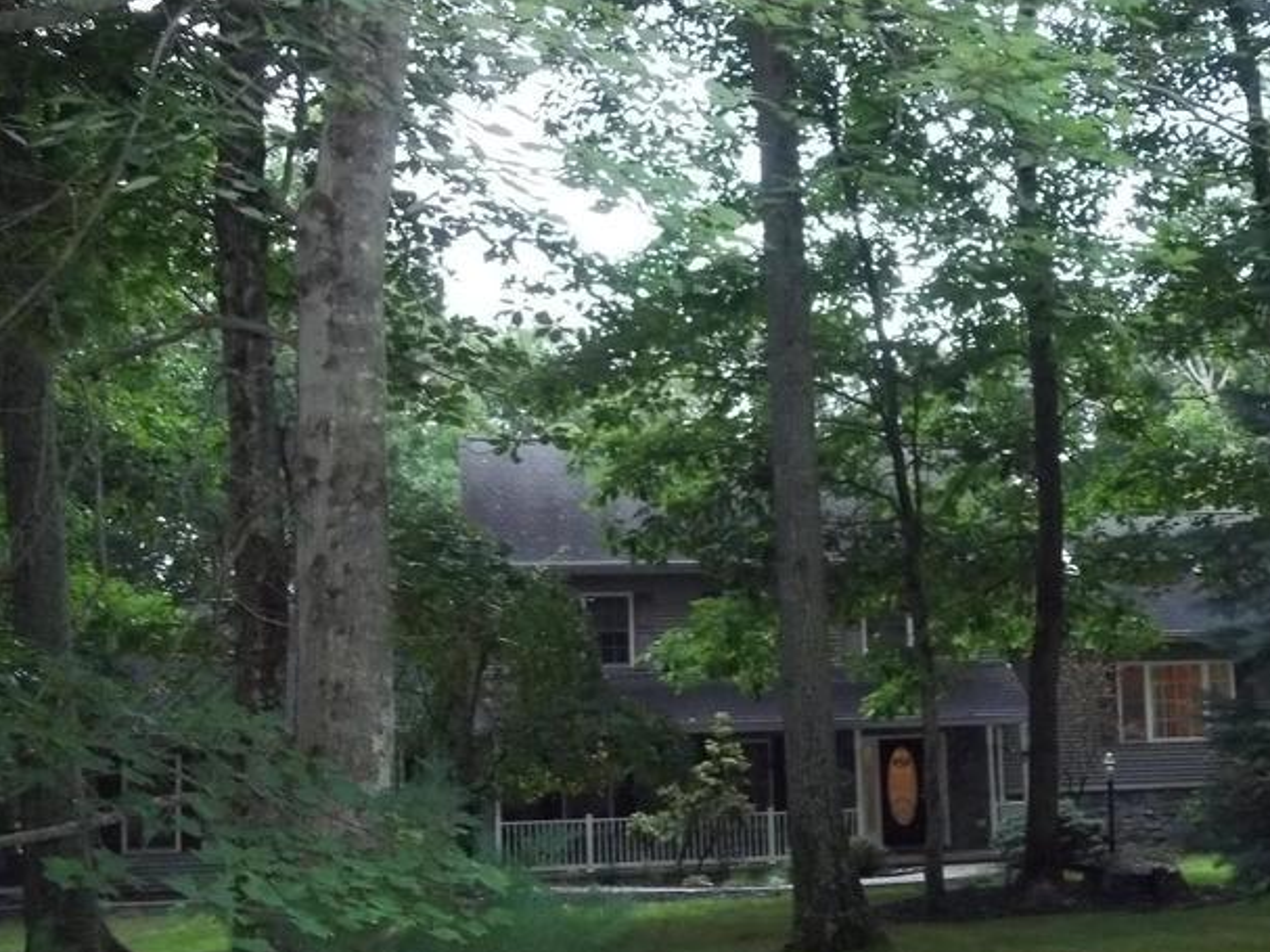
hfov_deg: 41.8
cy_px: 582
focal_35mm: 45
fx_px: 1651
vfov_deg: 32.1
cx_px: 790
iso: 400
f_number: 2.9
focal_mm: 5.7
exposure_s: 1/30
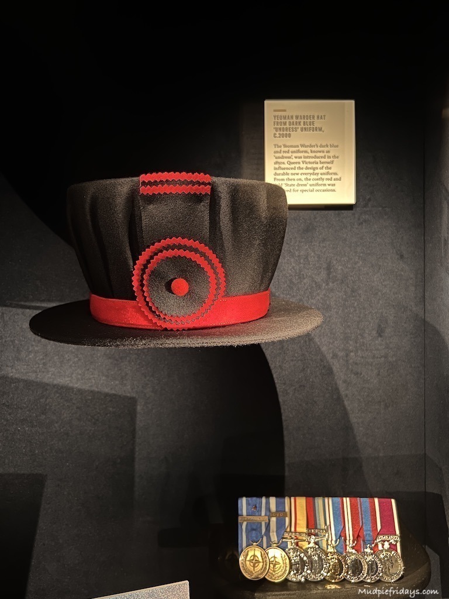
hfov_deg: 53.1
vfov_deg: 67.3
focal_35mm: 26
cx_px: 224
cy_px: 300
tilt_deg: +0.0
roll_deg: +0.4
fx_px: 450
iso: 400
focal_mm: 5.7
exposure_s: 1/6
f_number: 1.5
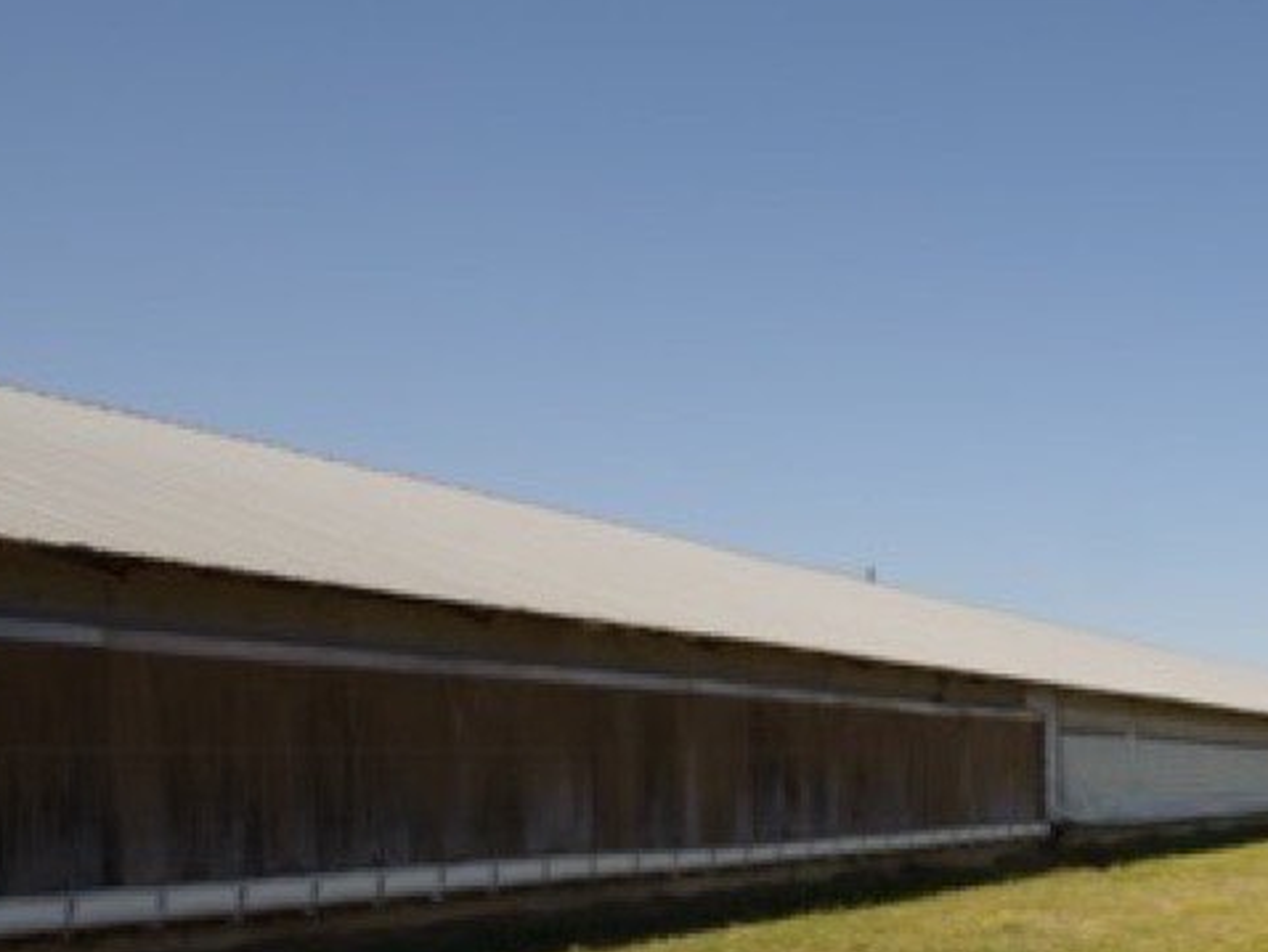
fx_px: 1649
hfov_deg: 31.8
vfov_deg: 30.4
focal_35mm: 45
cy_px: 903
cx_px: 1663
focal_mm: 14
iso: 200
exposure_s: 1/400
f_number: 11
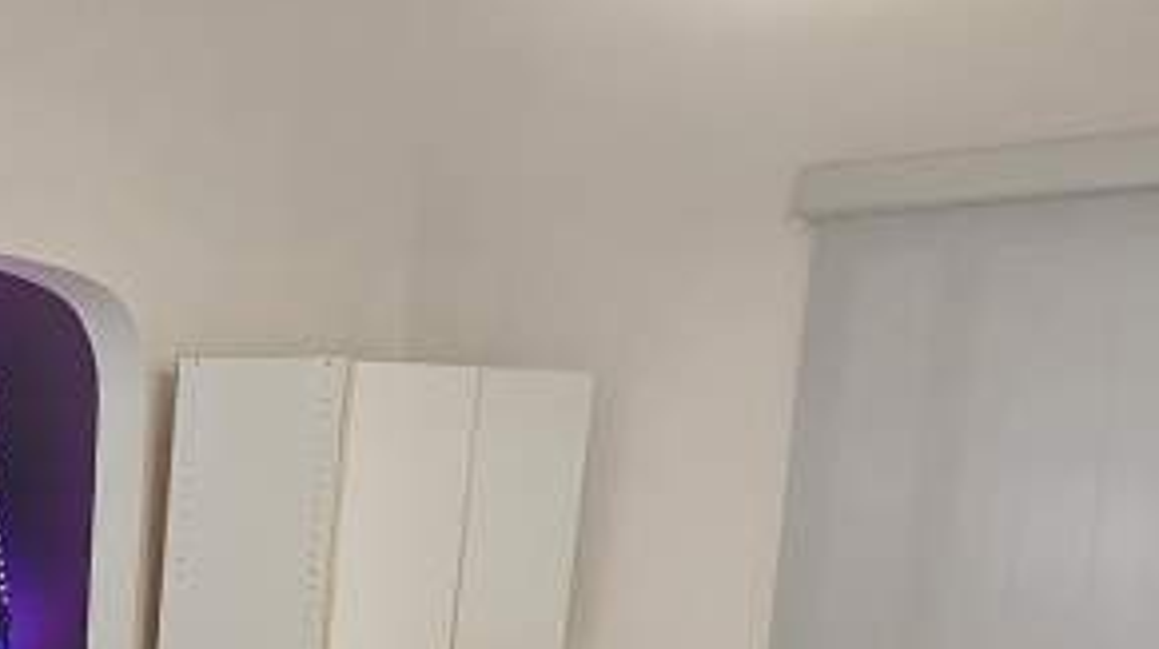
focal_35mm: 69
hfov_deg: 26.2
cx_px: -339
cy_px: 796
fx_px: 2118
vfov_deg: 16.6
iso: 640
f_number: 1.8
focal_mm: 5.4
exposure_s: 1/120
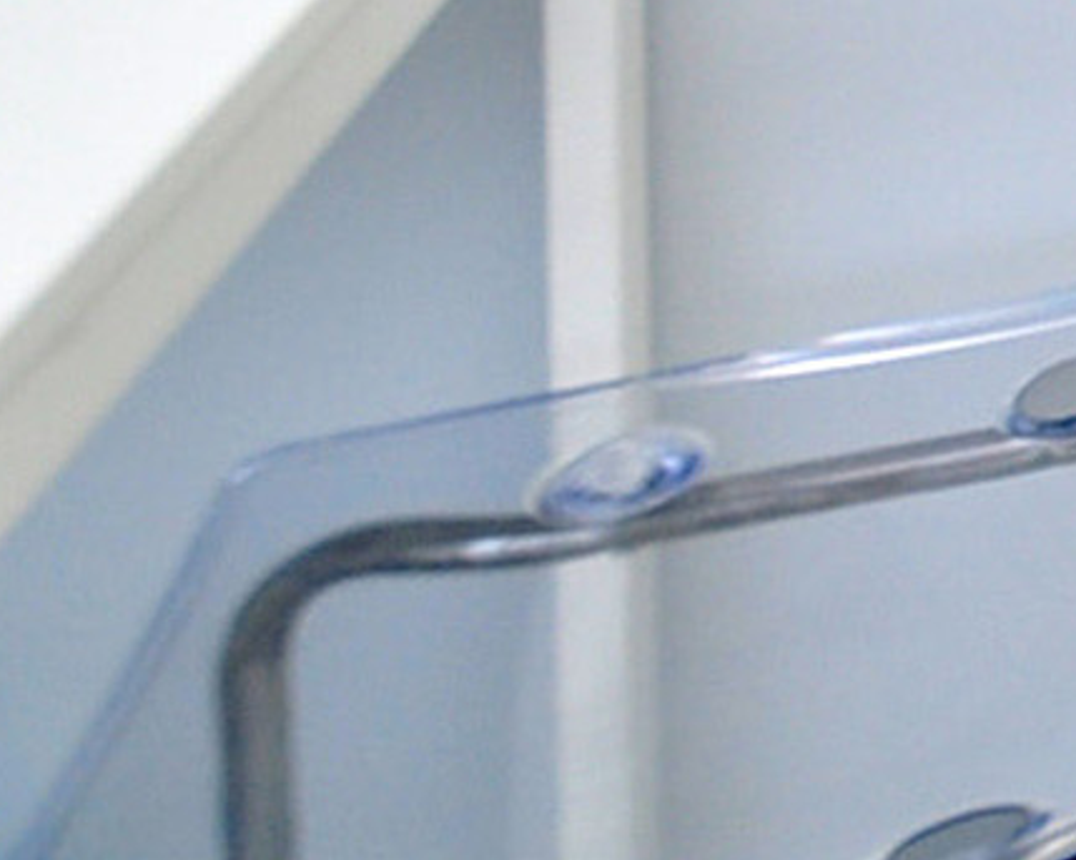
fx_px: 3025
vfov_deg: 11.9
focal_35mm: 95
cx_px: 3504
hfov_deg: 10.4
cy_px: -1417
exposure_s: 1/80
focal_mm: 10
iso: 200
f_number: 4.5
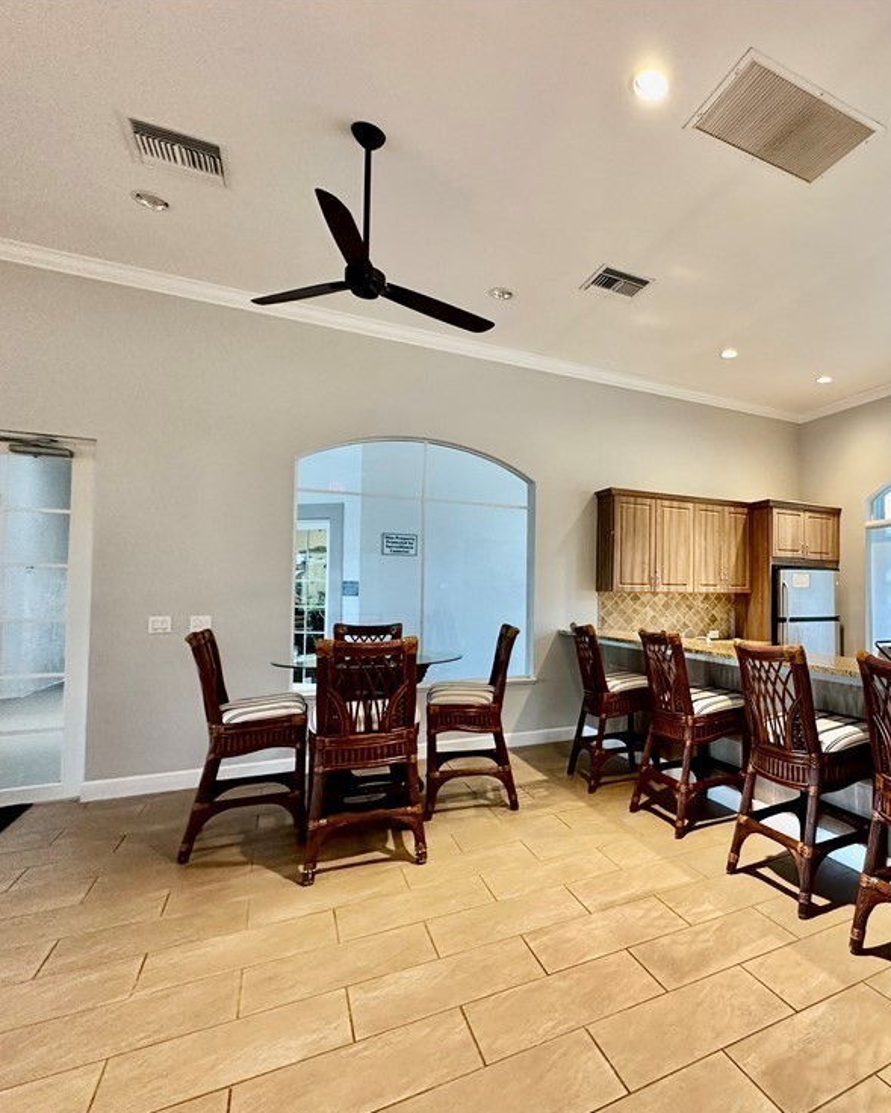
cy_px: 576
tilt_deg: +2.0
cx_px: 678
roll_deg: -0.6
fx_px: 626
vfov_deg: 83.2
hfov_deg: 66.1
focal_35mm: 19
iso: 250
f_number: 2.2
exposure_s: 1/60
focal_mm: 2.22
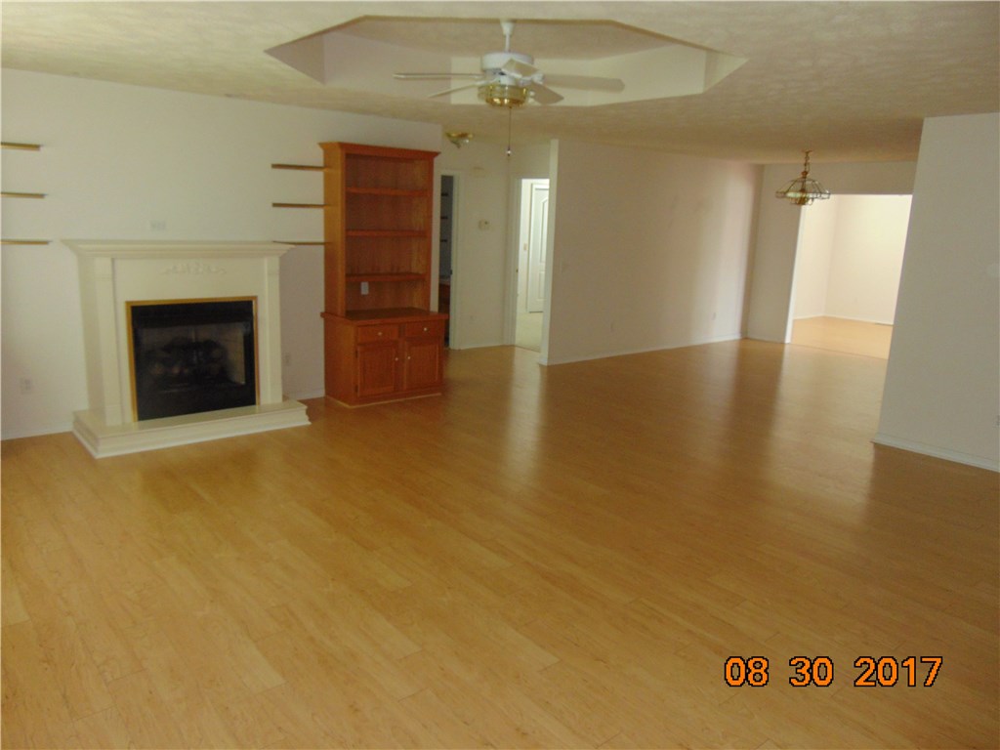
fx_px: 722
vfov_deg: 54.9
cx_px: 500
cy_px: 375
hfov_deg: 69.4
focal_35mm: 25
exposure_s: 1/30
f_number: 3
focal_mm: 4.5
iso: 200
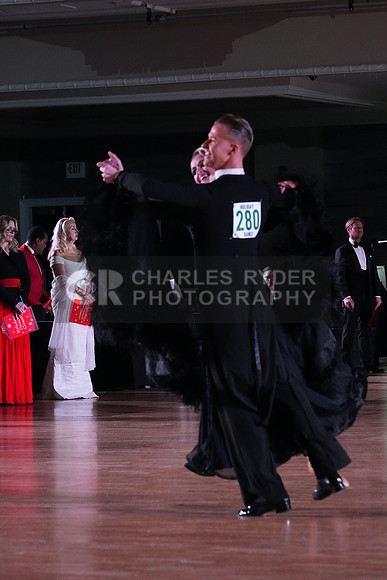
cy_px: 290
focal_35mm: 169
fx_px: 2723
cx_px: 194
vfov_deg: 12.2
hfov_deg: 8.1
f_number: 7.1
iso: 12800
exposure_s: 1/400
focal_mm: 169
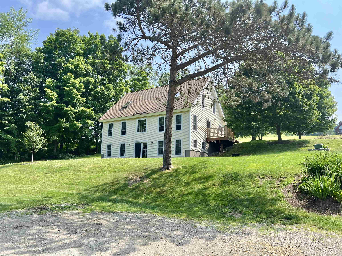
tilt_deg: +10.4
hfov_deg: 67.3
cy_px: 128
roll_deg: -1.6
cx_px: 171
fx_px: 257
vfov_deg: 53.1
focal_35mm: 26
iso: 50
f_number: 1.5
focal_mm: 5.7
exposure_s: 1/1724
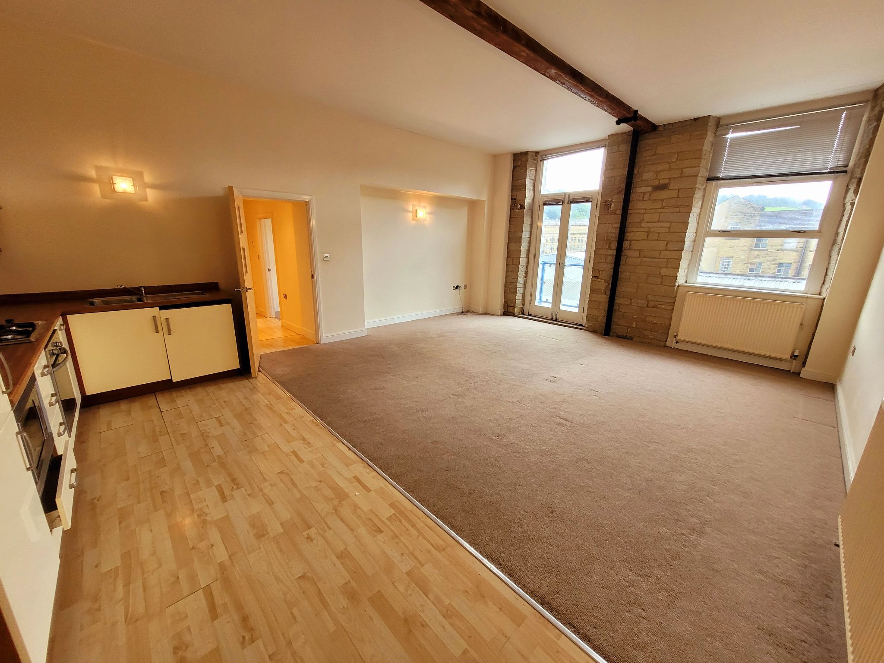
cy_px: 332
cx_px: 442
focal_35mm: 13
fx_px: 332
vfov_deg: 89.9
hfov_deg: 106.2
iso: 125
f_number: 2.2
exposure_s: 1/50
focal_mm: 1.74
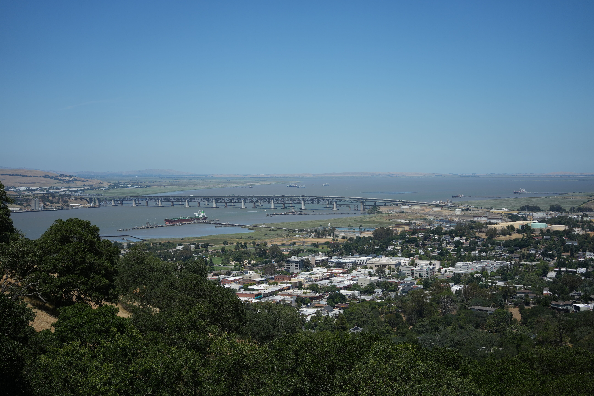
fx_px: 825
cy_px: 198
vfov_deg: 27.0
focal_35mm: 50
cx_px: 297
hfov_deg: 39.6
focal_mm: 50
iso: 250
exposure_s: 1/3200
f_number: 4.5
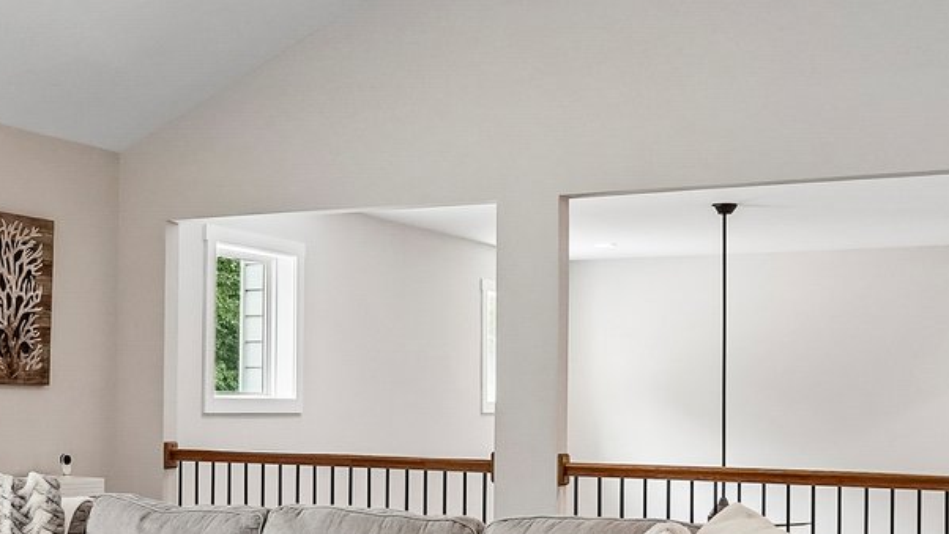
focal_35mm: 57
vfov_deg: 20.9
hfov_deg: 36.0
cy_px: 395
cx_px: 279
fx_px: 1435
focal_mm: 16
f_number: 8
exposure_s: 1/20
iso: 800
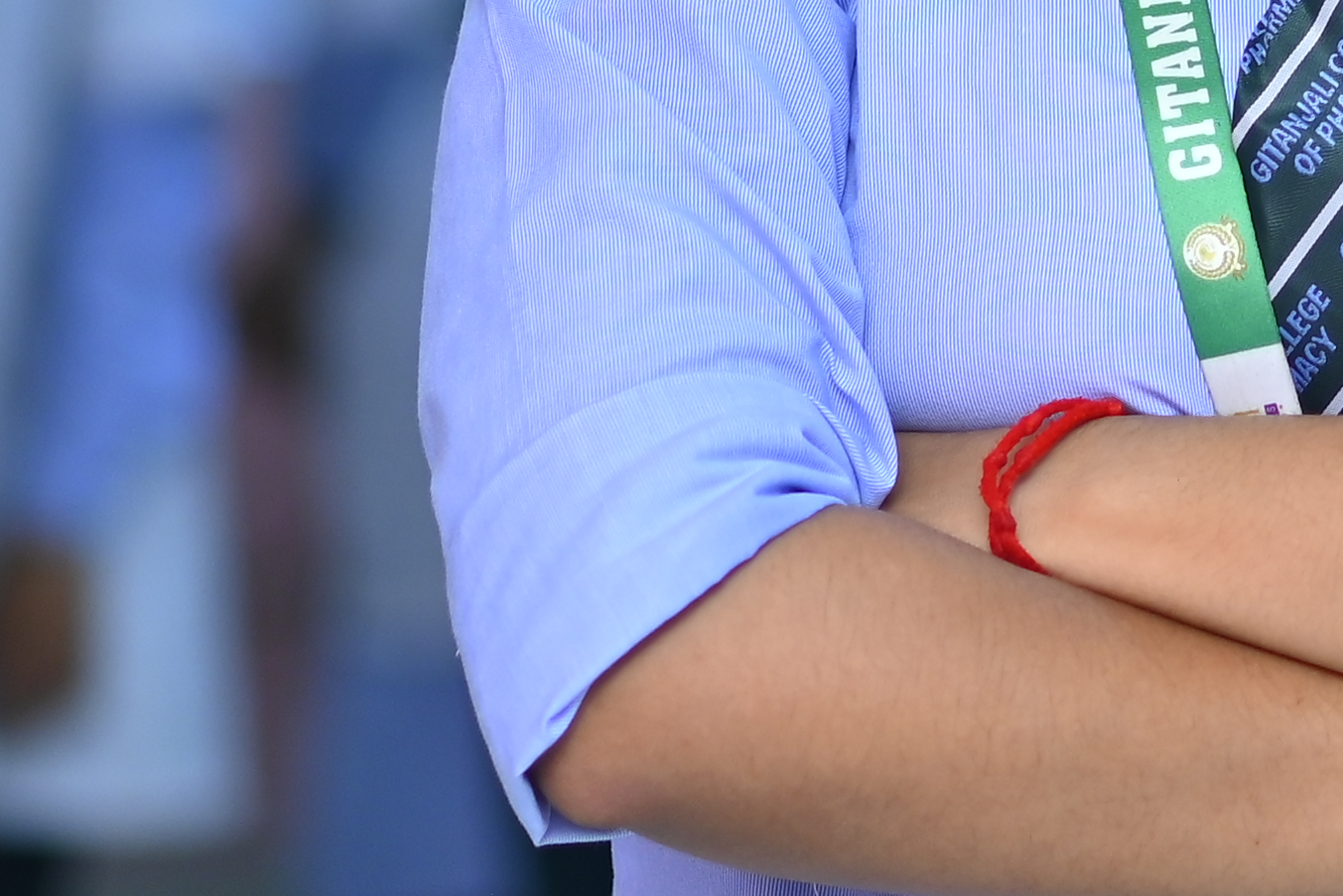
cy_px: -642
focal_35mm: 378
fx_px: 14105
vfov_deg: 3.6
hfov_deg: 5.4
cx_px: 2189
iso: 200
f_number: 1.8
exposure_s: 1/100
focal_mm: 85
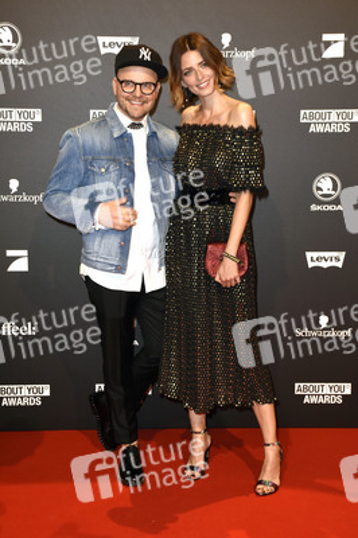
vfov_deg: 35.1
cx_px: 179
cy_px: 269
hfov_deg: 23.7
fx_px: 852
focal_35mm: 57
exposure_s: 1/125
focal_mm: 38
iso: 1000
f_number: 6.3
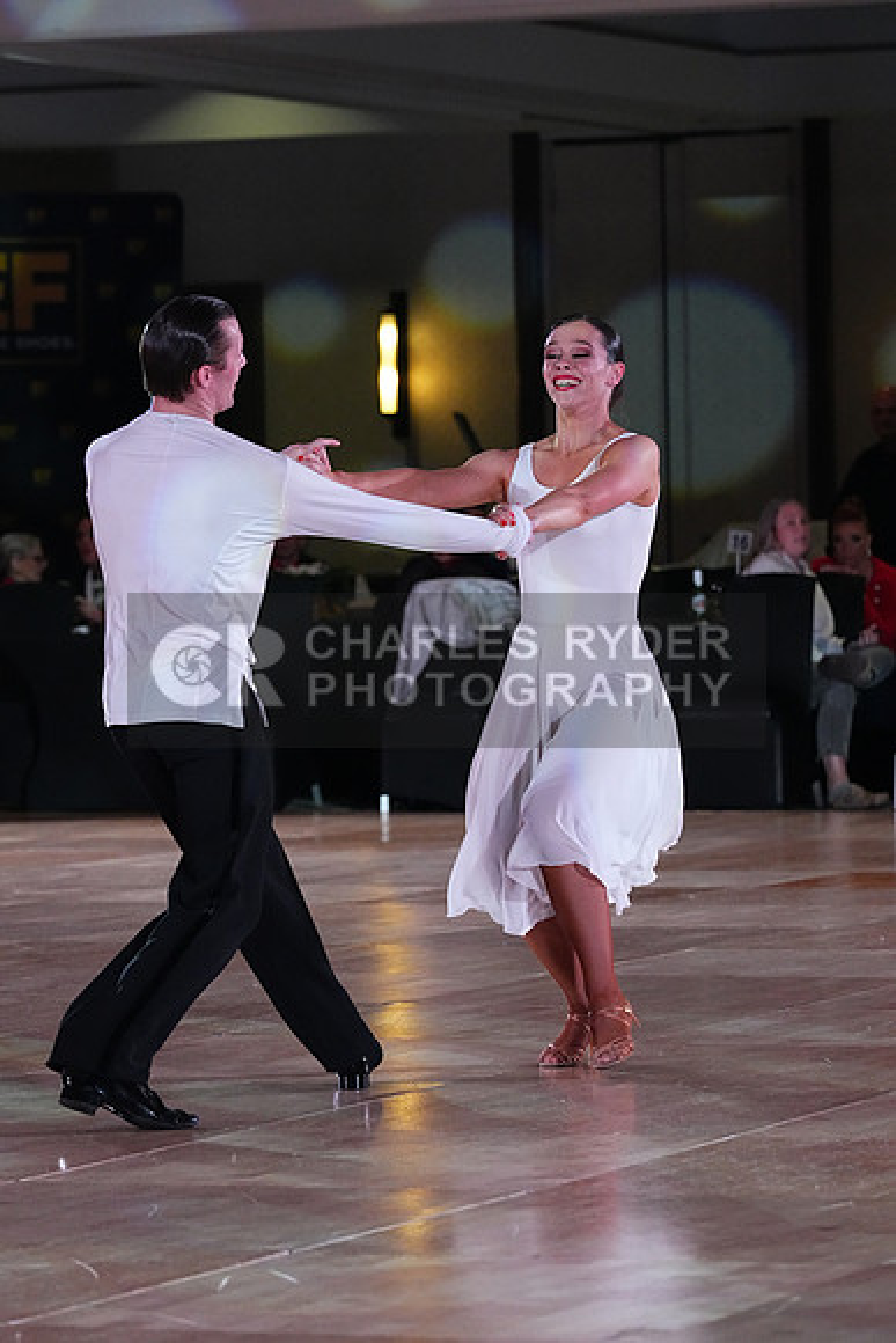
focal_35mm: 171
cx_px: 448
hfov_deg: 8.0
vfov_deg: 12.0
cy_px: 672
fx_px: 6380
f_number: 6.3
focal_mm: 171
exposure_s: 1/400
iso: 8000
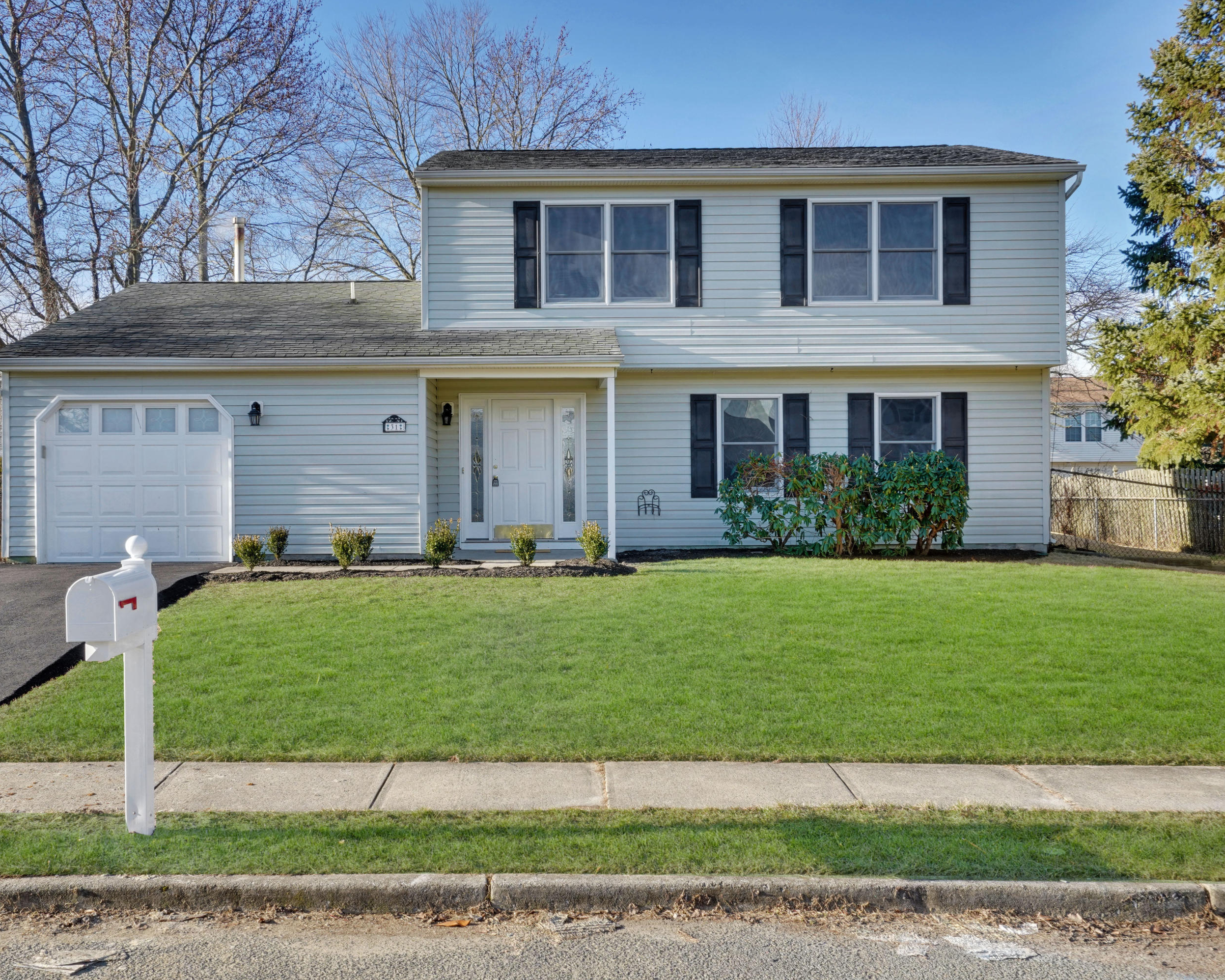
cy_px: 491
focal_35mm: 35
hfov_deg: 51.4
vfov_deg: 42.2
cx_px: 546
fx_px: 1269
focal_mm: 31
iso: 400
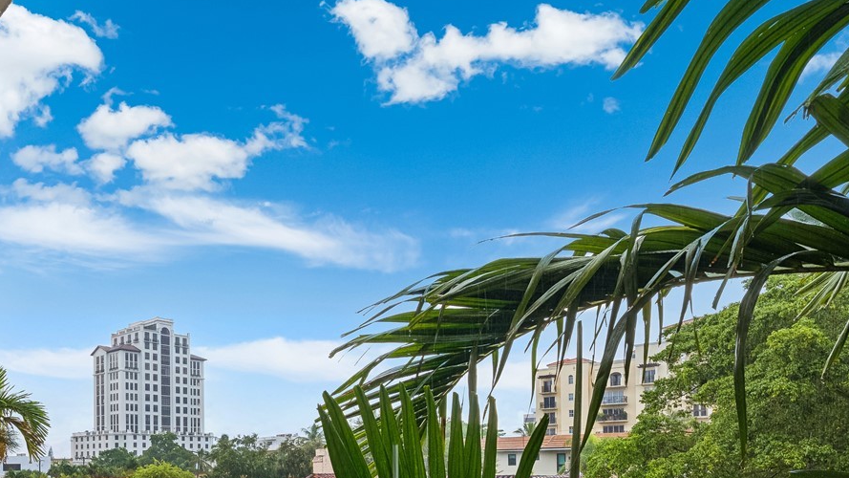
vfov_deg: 37.1
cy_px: 480
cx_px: 226
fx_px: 630
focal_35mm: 28
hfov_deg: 64.4
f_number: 11
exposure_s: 1/80
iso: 100
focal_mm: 14
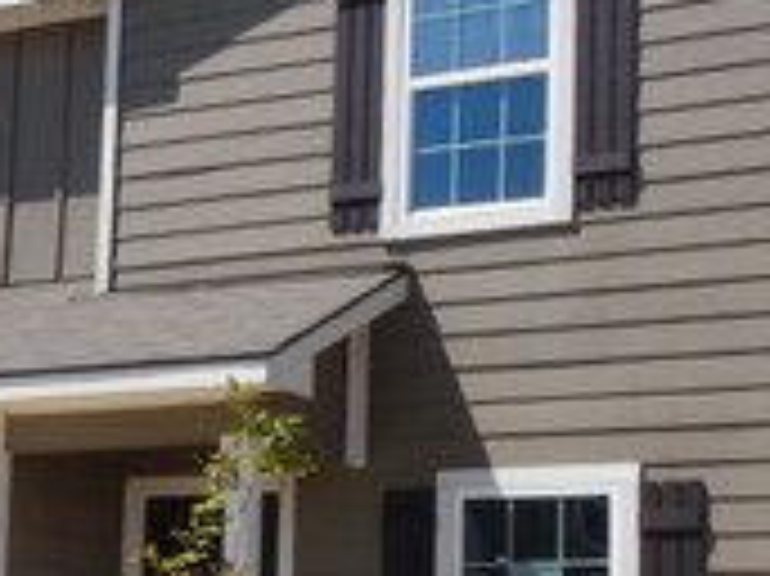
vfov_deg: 16.3
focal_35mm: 90
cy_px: 446
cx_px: 230
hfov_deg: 21.7
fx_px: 2001
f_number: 4.1
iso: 125
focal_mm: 4.3
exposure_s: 1/1250
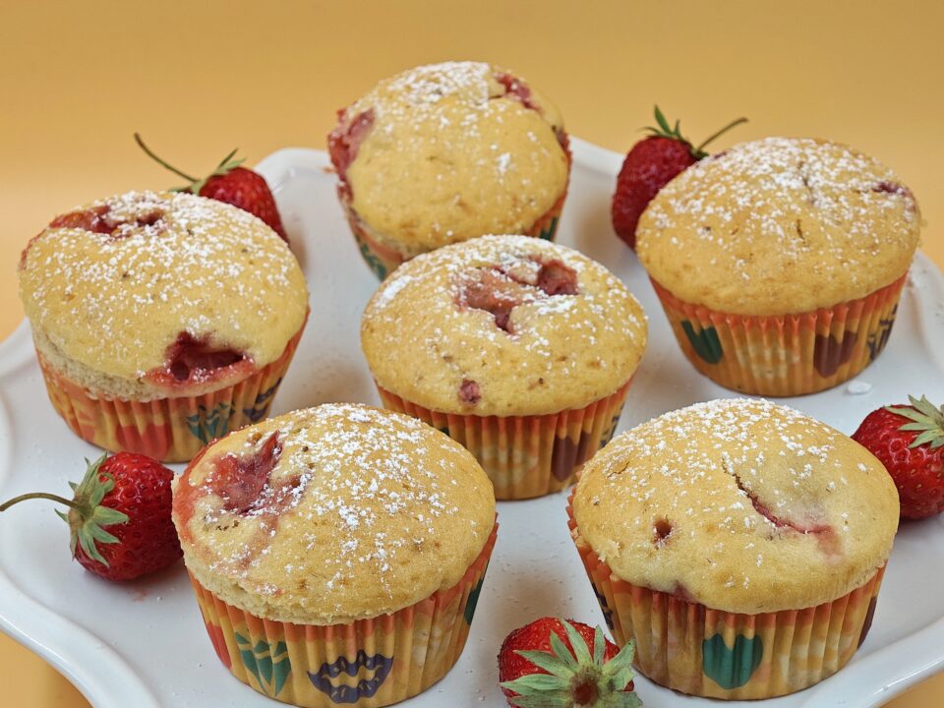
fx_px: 1636
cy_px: 354
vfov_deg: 24.4
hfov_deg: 32.2
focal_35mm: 60
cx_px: 472
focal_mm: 9
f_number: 2
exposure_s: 1/120
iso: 125
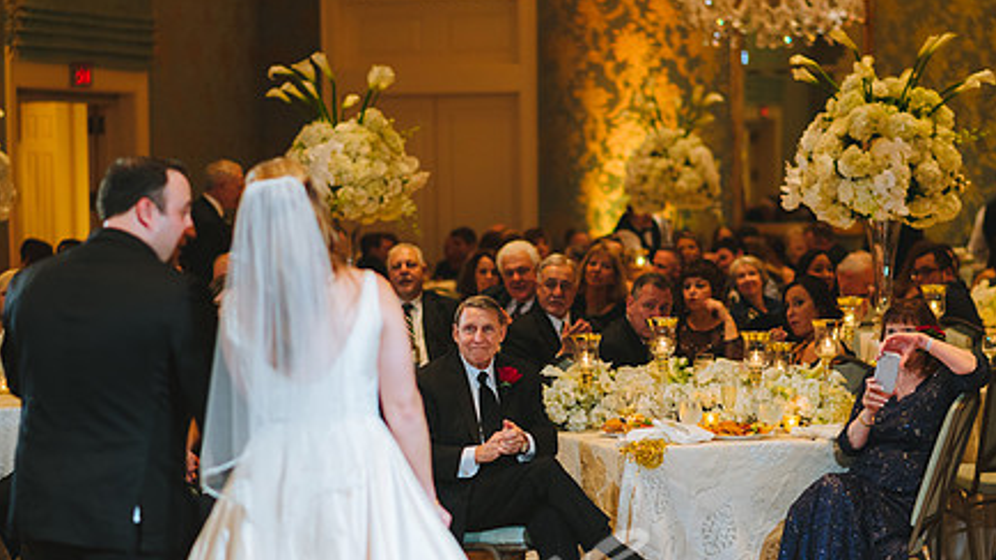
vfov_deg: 10.2
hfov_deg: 18.0
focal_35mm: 119
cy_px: 398
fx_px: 3142
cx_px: 516
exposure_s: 1/160
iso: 800
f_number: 2.2
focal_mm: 85
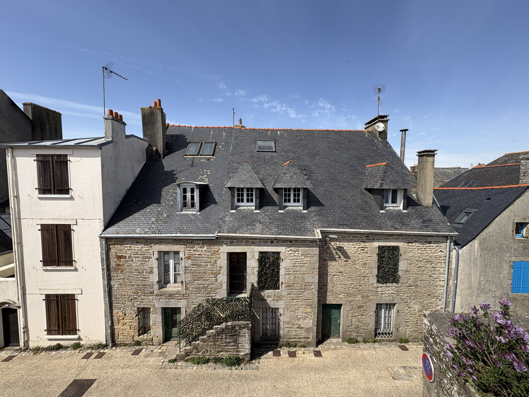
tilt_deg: -3.1
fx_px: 214
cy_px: 198
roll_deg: +0.2
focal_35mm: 14
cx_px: 264
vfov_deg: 85.7
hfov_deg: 102.1
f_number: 2.2
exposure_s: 1/1506
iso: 40
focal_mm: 2.22
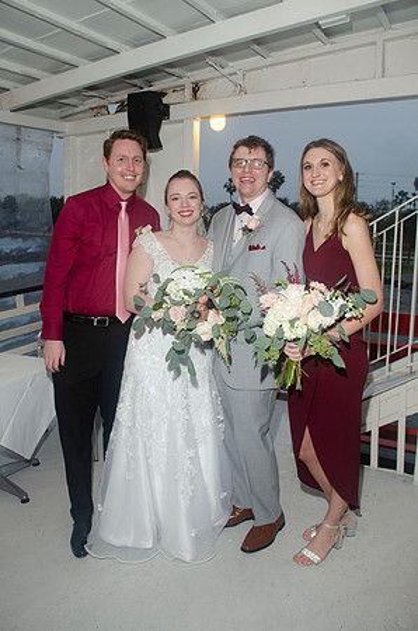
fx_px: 472
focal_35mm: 27
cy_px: 316
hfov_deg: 47.7
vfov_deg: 67.5
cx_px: 209
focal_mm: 18
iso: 400
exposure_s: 1/60
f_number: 5.6
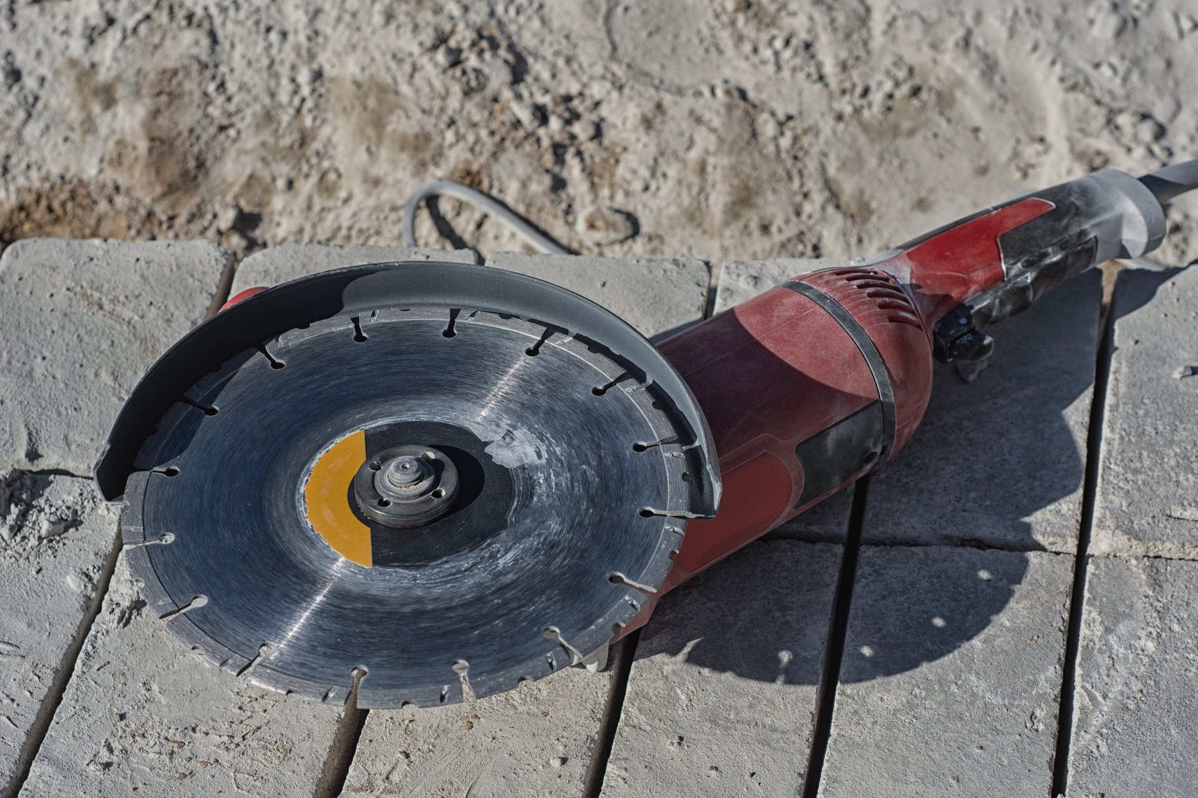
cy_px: 399
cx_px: 599
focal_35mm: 75
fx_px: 2495
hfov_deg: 27.0
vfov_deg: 18.2
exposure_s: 1/800
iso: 100
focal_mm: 50
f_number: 5.6
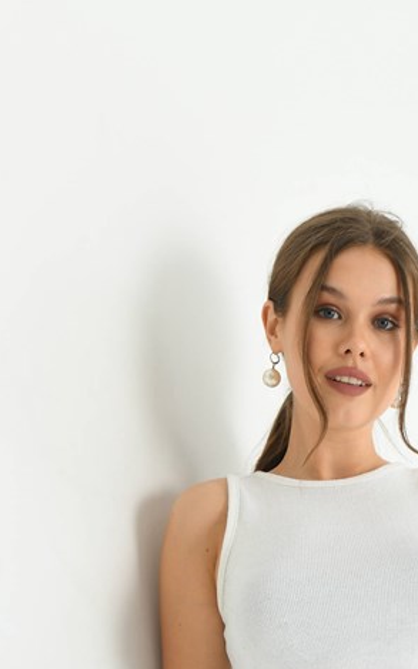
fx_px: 2498
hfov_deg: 9.5
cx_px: 484
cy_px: 1046
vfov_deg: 14.1
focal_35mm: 137
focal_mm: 42
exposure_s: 1/125
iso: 160
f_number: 5.6
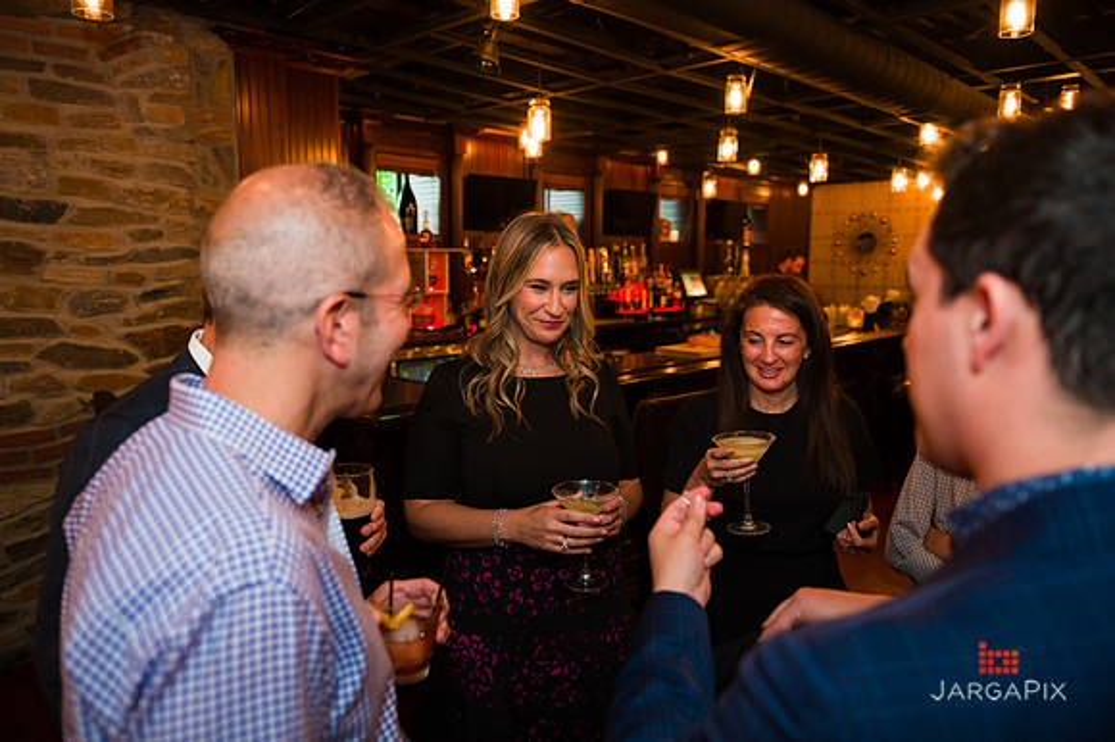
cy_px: 371
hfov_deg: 73.3
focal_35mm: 24
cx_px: 558
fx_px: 750
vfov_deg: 52.7
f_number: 3.2
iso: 1600
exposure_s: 1/200
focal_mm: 24
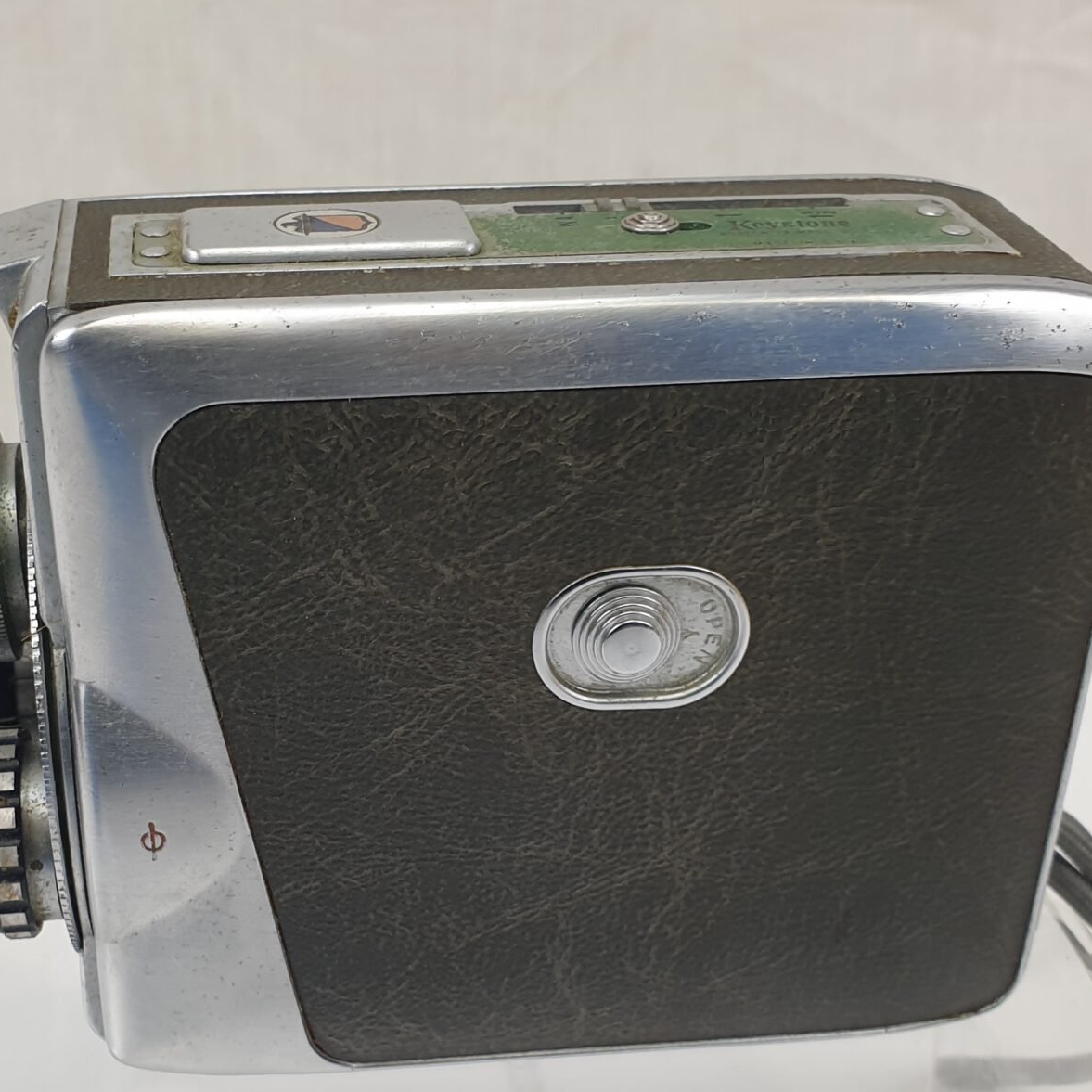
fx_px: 1785
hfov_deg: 33.8
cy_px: 789
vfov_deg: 33.5
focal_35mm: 50
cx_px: 376
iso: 80
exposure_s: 1/100
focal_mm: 4.3
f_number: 2.4
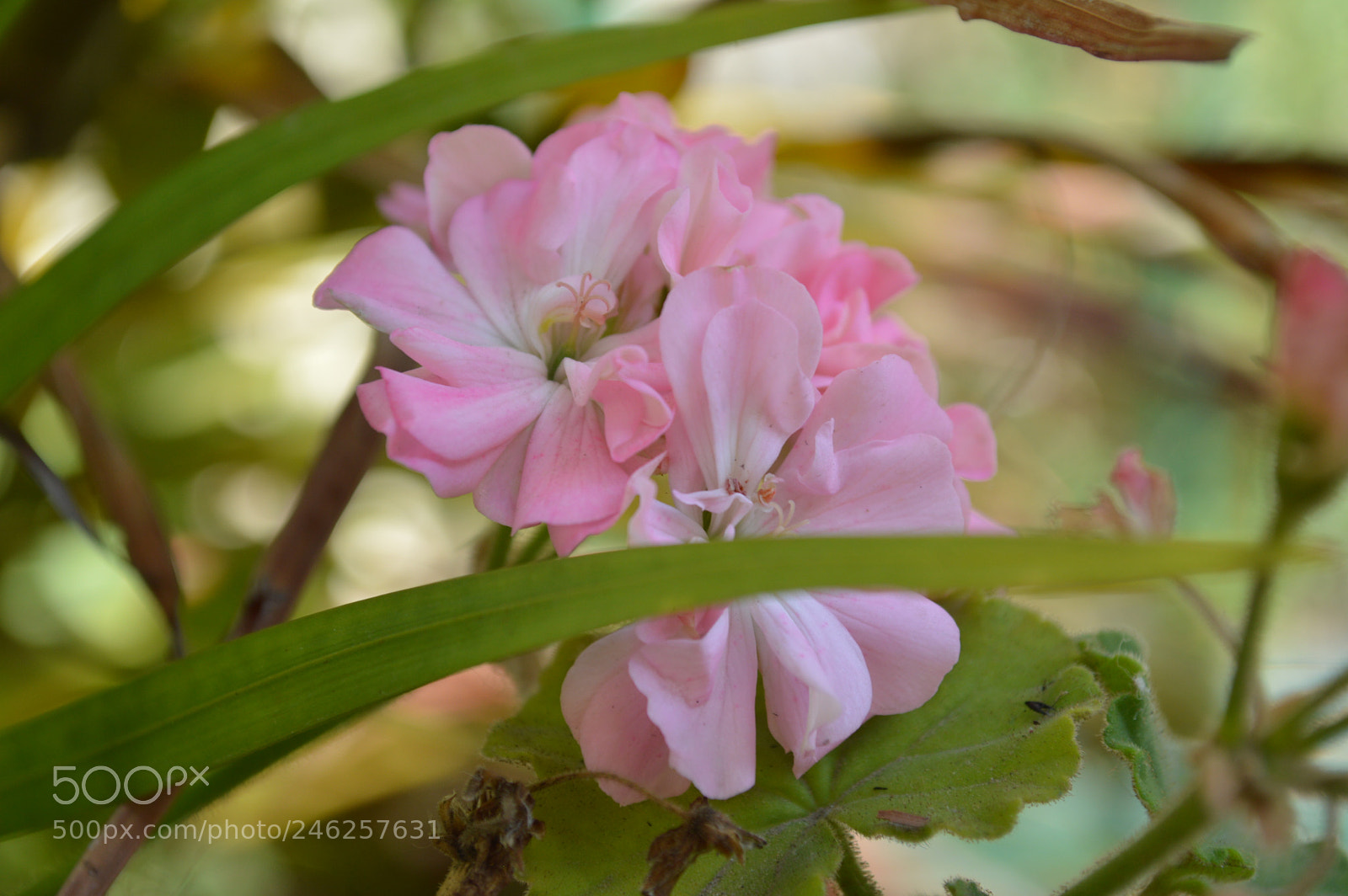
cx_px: 674
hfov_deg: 24.6
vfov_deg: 16.5
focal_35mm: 82
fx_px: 3087
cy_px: 448
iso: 200
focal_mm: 55
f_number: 7.1
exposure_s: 1/160
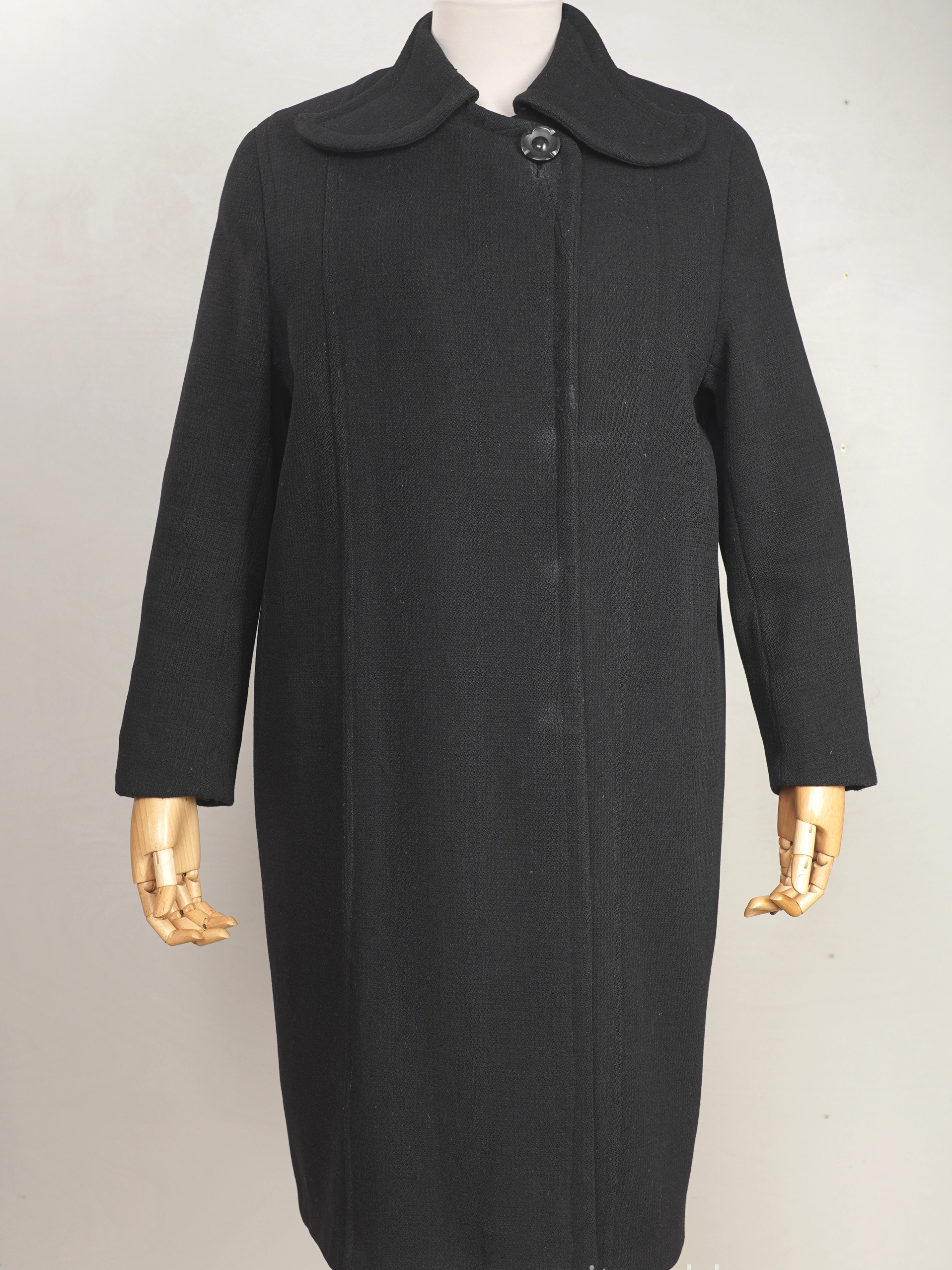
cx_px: 476
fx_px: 1907
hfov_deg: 28.0
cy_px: 635
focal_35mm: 52
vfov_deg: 36.8
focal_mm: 32
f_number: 4
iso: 200
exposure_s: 1/20
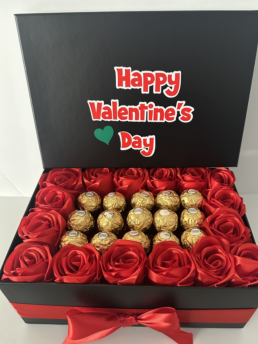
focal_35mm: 26
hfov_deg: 53.0
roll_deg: -1.9
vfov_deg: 67.3
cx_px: 137
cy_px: 181
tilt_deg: -42.9
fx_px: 258
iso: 800
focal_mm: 6.86
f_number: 1.78
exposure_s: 1/60
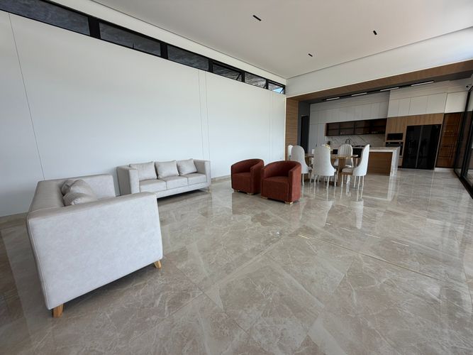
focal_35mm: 14
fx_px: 191
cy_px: 178
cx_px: 236
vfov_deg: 85.7
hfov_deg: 102.1
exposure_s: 1/120
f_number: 2.2
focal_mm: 2.22
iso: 20
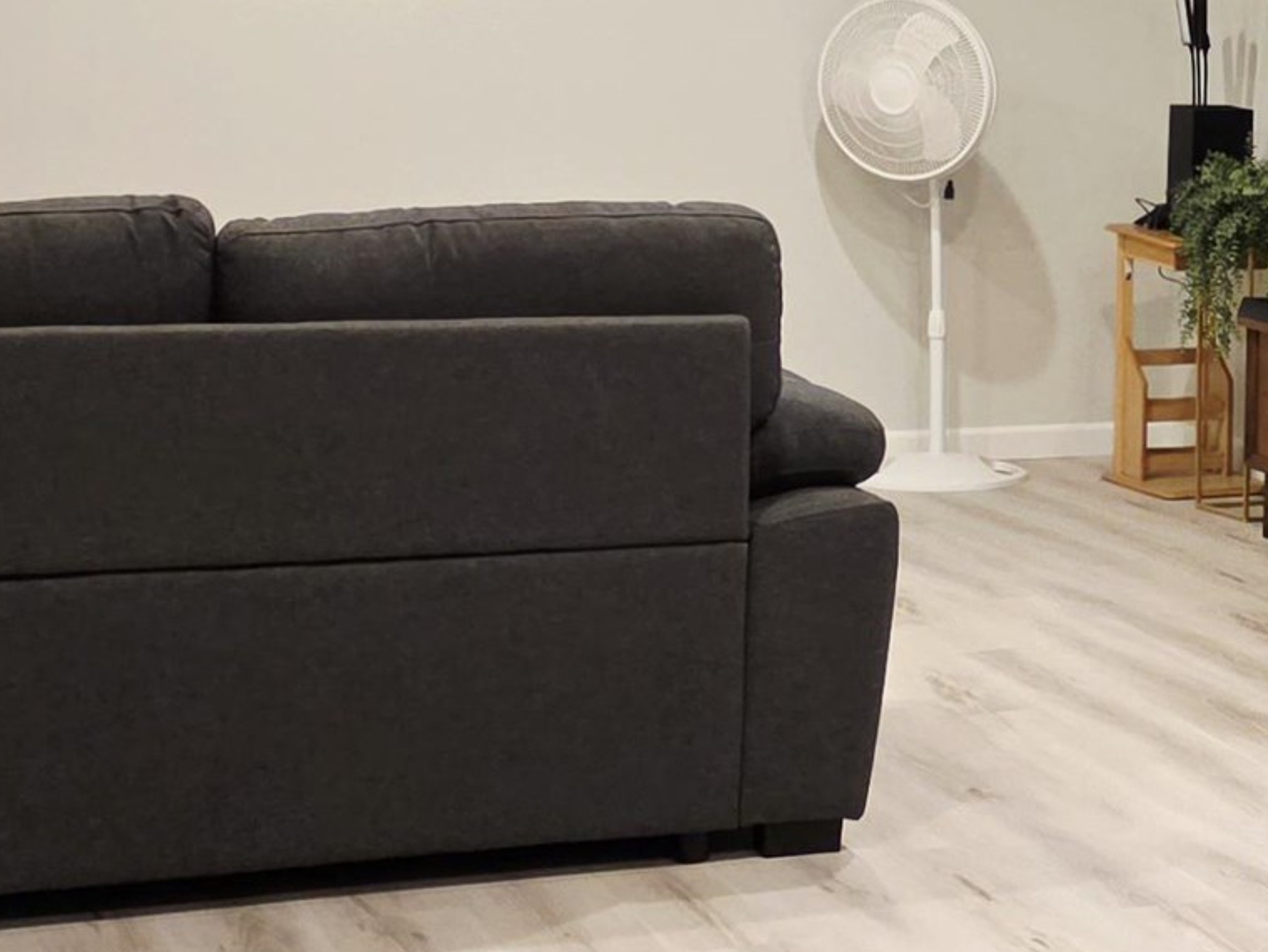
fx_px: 3408
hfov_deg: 20.4
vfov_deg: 15.8
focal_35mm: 93
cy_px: 187
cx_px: 1288
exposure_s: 1/120
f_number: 1.7
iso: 500
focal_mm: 6.3
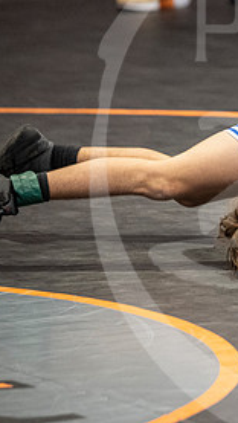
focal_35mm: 508
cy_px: 192
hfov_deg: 2.4
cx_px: 416
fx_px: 5694
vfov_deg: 4.3
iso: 3200
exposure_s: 1/1000
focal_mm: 200
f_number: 2.8
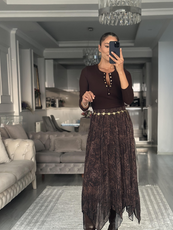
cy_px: 130
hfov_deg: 23.6
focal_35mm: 62
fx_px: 413
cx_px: 106
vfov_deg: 31.2
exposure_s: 1/46
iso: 400
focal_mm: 6.86
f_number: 1.78
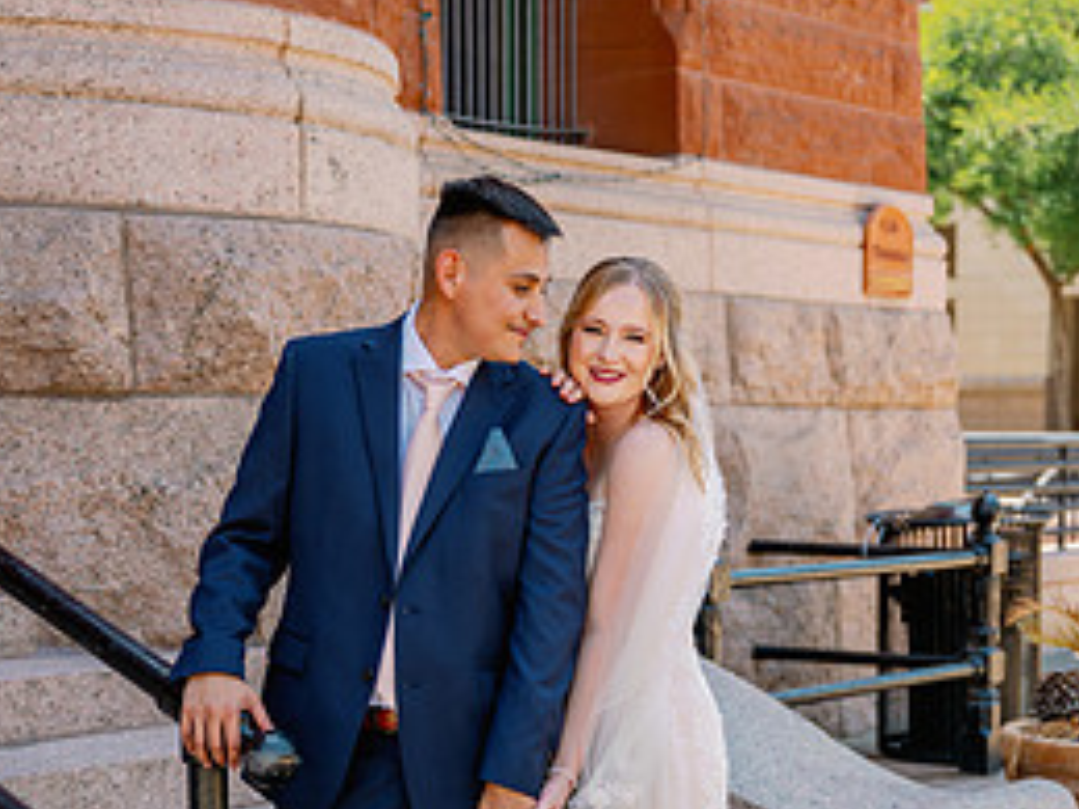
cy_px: 718
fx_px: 2338
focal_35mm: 75
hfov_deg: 26.0
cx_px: 560
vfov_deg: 19.3
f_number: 2.8
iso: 64
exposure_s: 1/200
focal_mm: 45
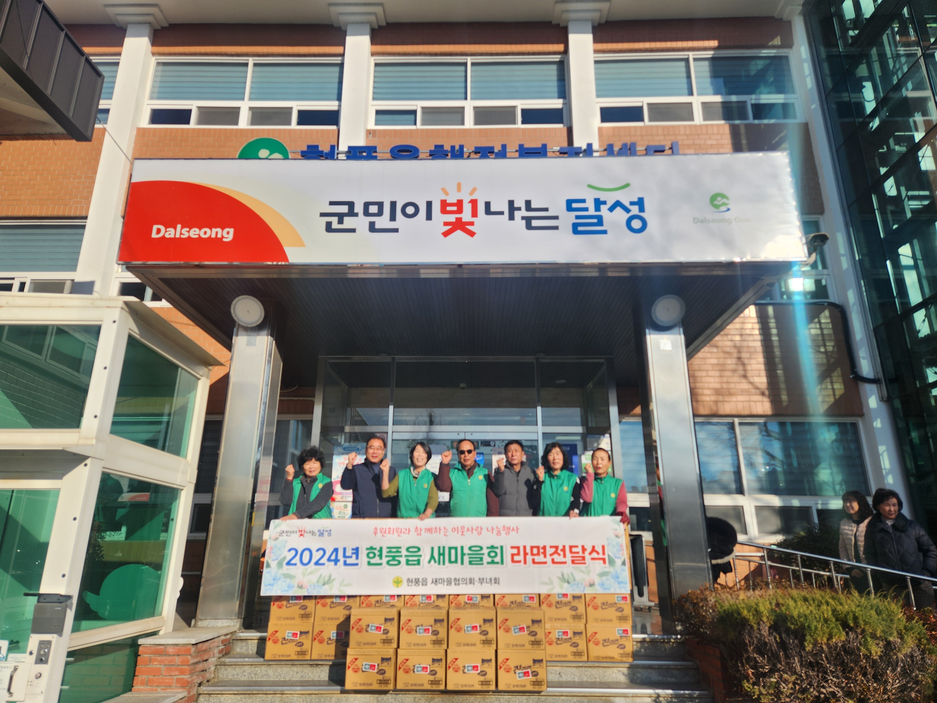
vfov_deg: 58.9
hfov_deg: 73.9
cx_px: 468
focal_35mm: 23
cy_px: 352
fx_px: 623
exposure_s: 1/2359
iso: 20
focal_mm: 5.4
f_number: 1.8
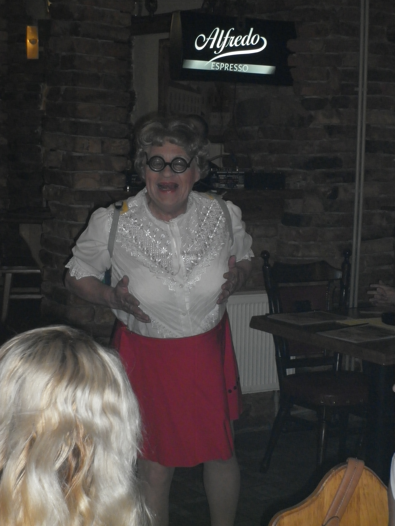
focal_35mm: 81
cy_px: 263
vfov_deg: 24.1
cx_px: 198
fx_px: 1232
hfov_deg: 18.2
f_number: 5.3
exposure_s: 1/80
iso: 400
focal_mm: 14.6
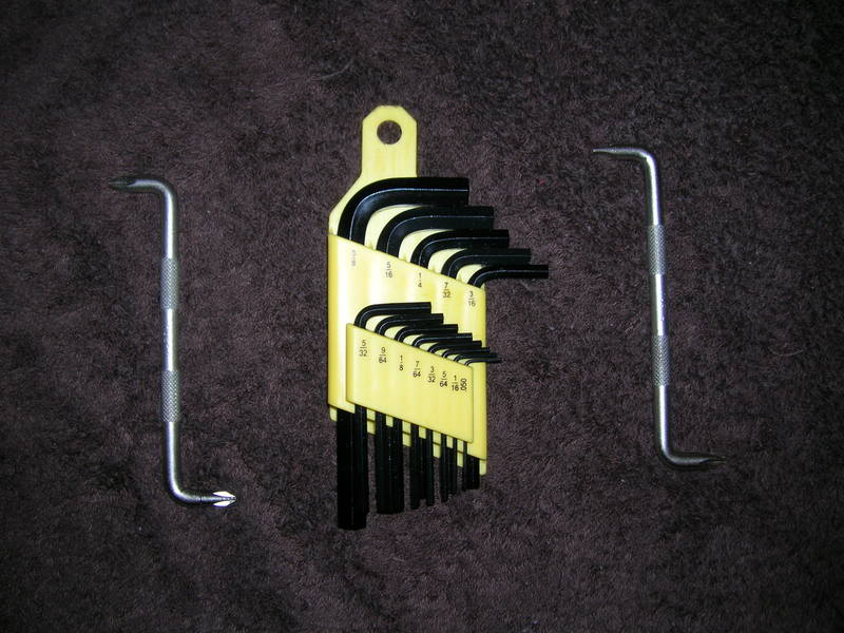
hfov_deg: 54.0
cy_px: 316
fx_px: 829
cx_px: 422
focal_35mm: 34
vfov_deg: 41.8
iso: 50
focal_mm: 5.7
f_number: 2.9
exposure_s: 1/60.1
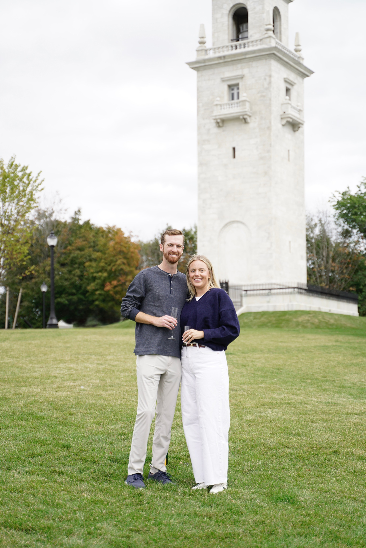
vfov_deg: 31.4
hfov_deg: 21.2
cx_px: 183
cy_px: 274
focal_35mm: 64
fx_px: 976
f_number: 2.8
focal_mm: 64
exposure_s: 1/640
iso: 100
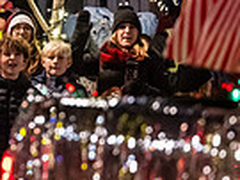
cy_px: 17
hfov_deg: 6.0
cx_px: -176
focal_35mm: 323
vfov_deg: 4.6
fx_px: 2237
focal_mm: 78
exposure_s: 1/250
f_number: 2.8
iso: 4000
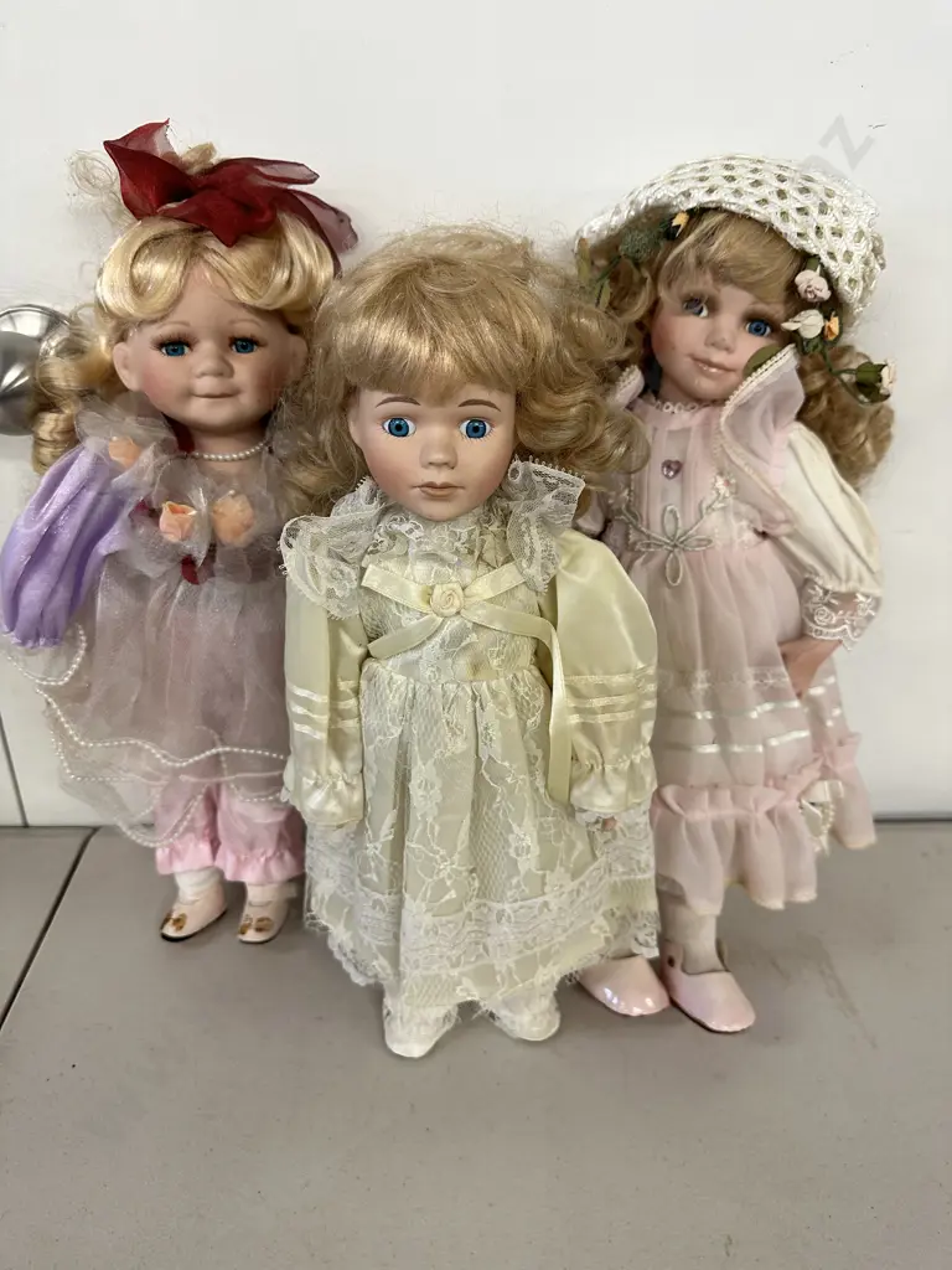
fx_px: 880
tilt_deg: -28.4
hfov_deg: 56.8
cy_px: 635
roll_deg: -2.2
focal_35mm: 24
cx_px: 476
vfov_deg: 71.6
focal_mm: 6.86
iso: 125
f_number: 1.78
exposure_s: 1/100
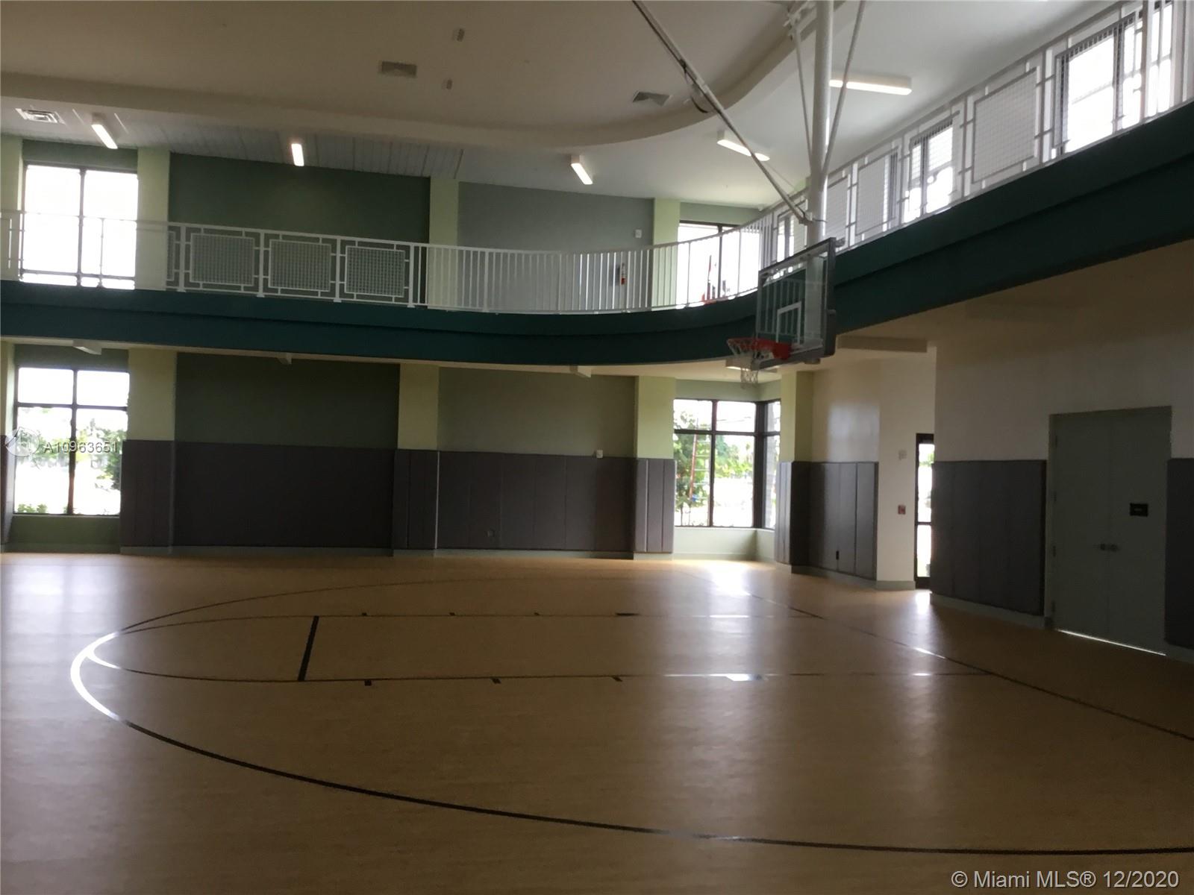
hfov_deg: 58.4
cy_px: 448
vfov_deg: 45.4
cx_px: 597
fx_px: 1069
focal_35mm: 31
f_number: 2.4
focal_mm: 3.3
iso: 25
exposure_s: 1/30
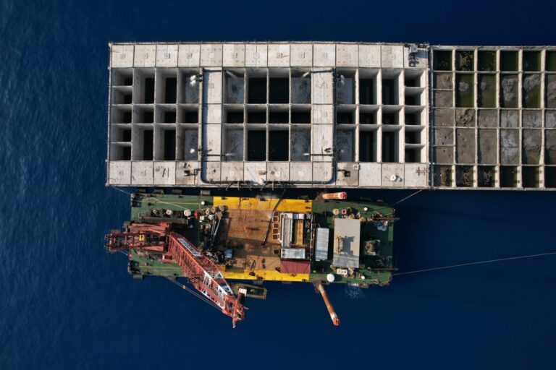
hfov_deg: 78.6
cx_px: 278
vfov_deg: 57.2
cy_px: 185
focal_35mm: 22
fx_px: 340
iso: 100
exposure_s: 1/120
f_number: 2.8
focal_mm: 8.38
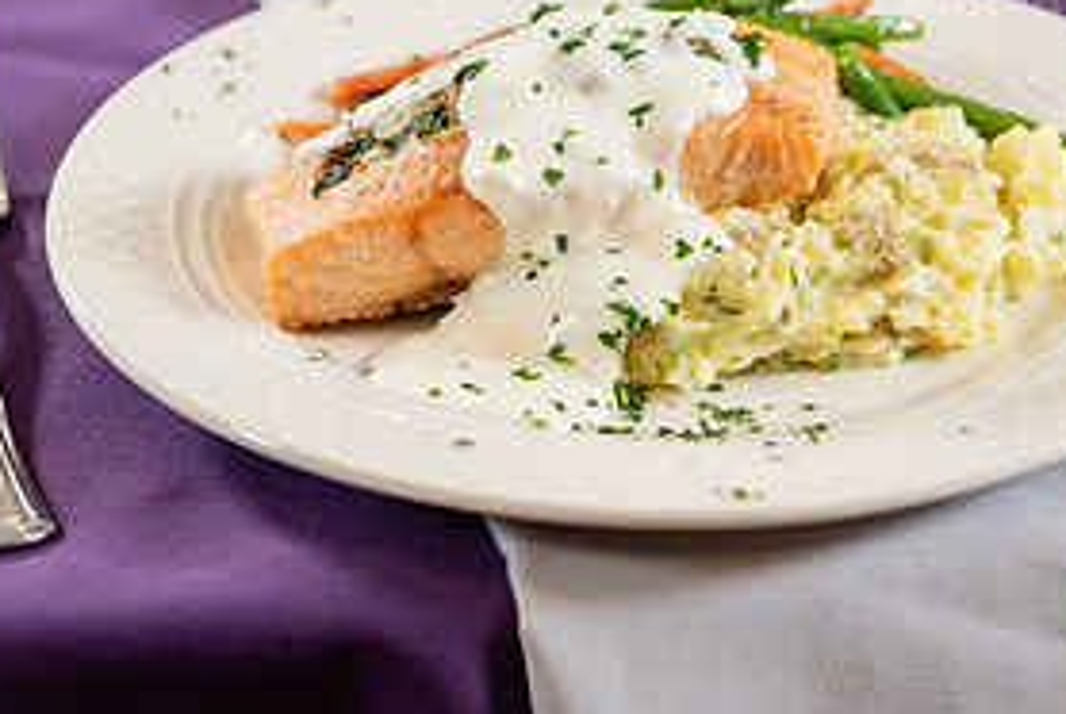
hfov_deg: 14.0
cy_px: 83
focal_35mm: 146
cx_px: 575
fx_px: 4328
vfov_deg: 9.4
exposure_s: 1/160
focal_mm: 70
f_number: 4
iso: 400
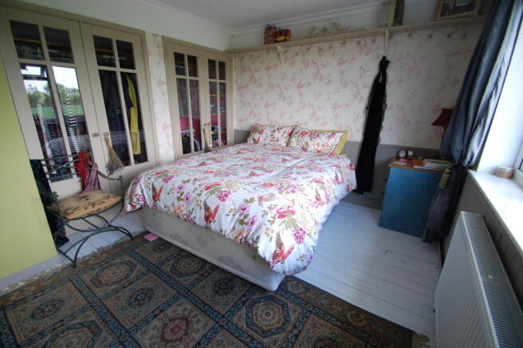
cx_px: 262
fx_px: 218
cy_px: 174
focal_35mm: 15
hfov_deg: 100.4
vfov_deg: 77.2
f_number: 4
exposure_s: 1/60
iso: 400
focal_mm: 10
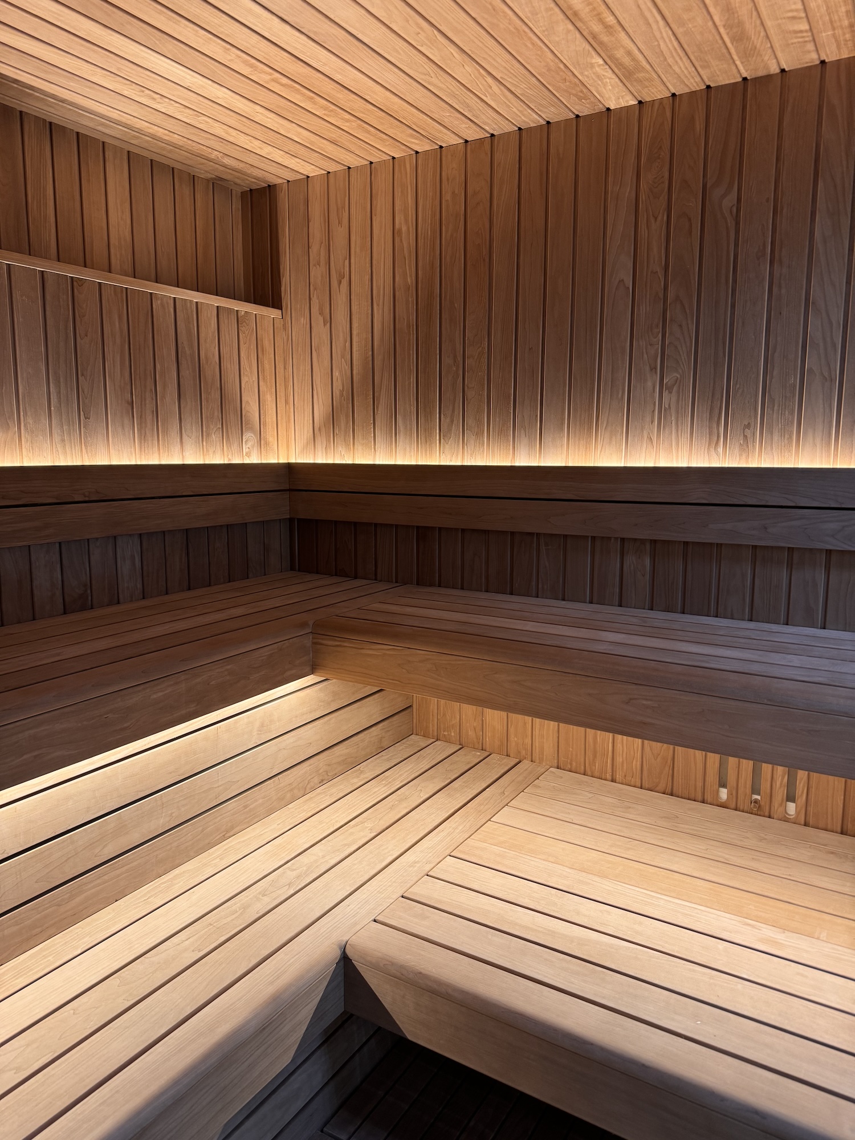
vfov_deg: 71.6
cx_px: 428
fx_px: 790
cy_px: 570
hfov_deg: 56.8
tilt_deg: -8.2
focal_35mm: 24
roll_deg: -0.5
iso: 160
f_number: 1.78
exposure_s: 1/60
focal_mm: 6.76
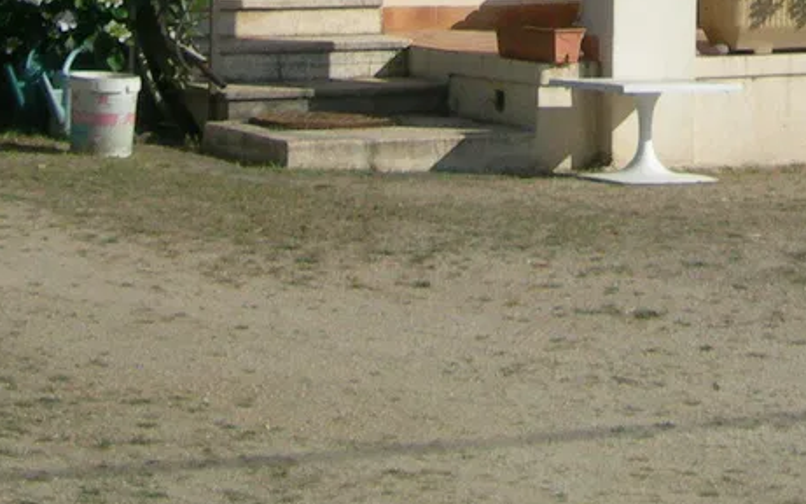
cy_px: -506
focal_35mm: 151
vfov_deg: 8.3
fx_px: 3316
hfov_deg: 13.8
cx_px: 647
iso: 50
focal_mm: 8.5
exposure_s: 1/676
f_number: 4.9
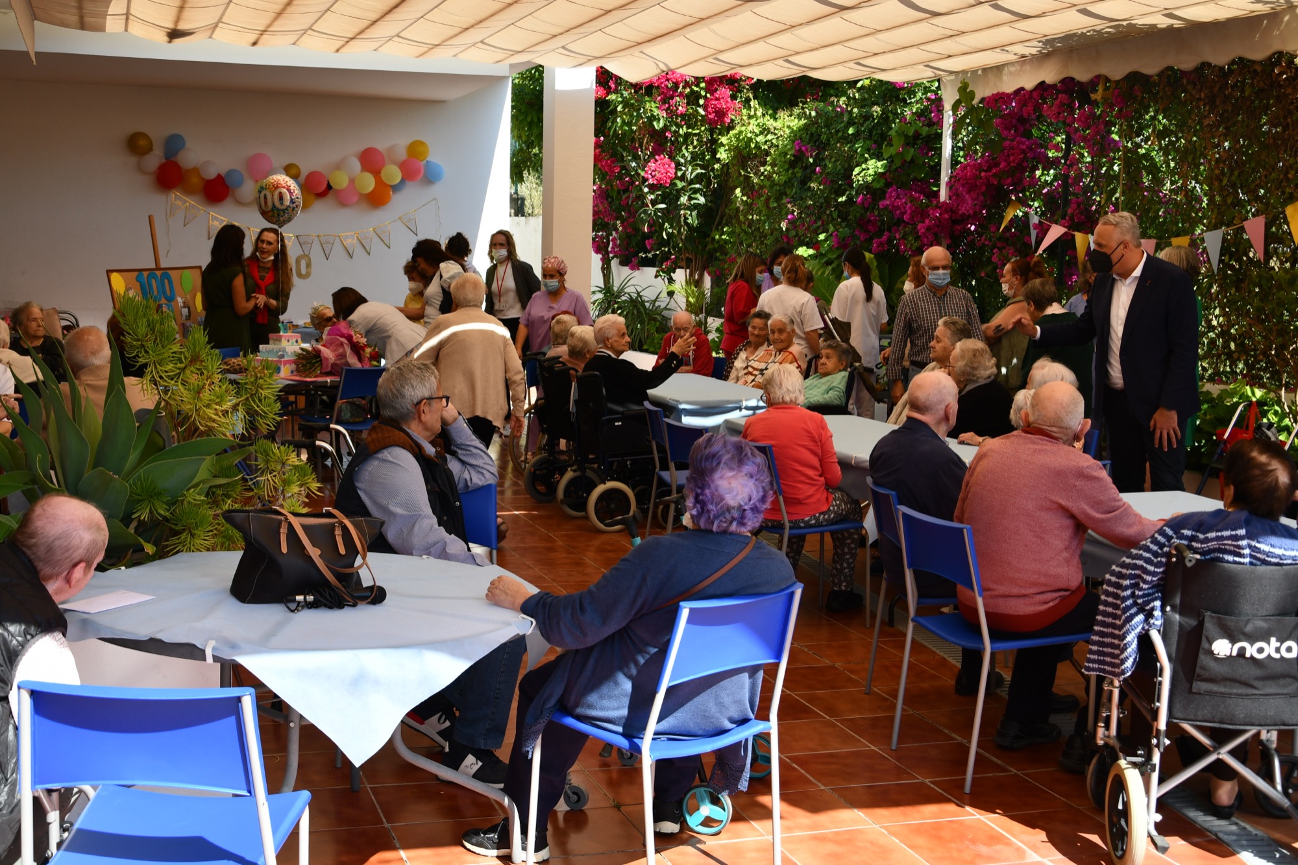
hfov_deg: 46.4
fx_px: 1514
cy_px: 432
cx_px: 649
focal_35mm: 42
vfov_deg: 31.9
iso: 200
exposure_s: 1/250
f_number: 7.1
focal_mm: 28
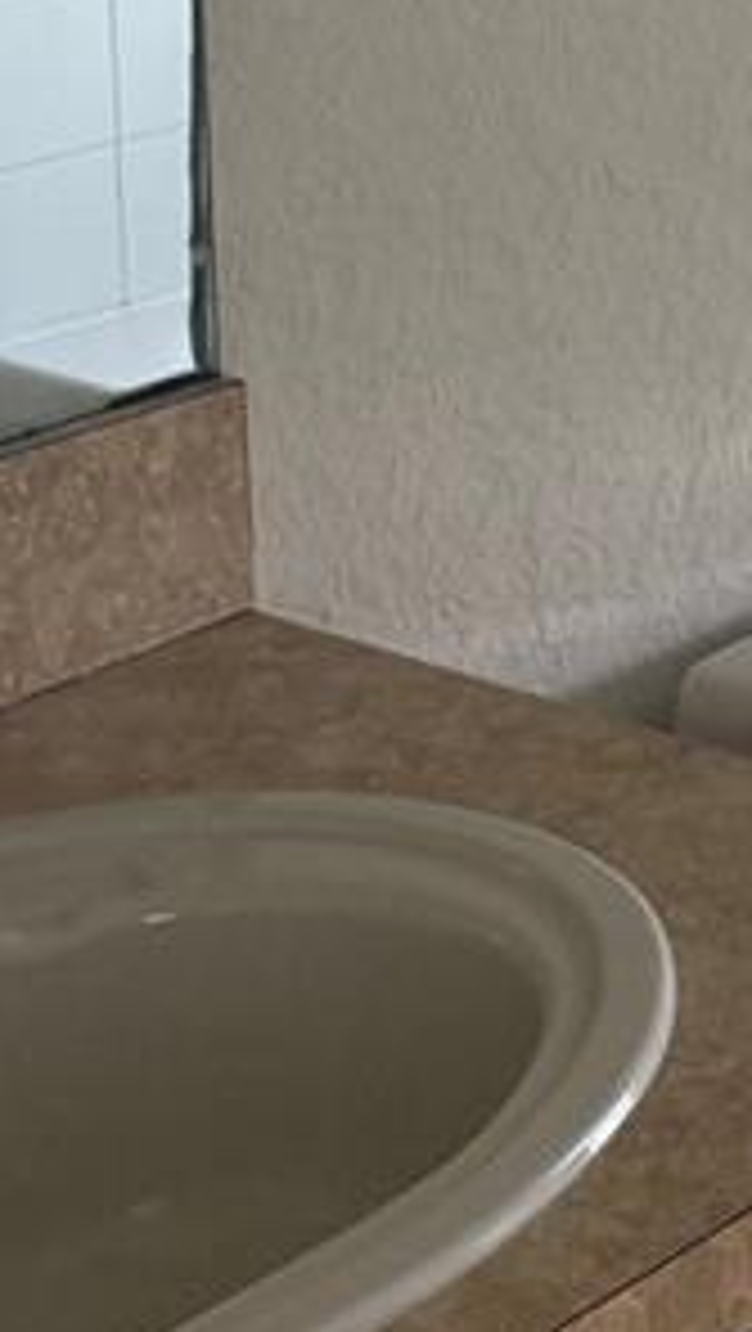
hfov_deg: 10.2
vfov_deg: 18.9
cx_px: 1698
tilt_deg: -8.6
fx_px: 3749
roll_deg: -2.1
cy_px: -342
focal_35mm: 106
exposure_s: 1/78
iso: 200
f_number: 1.78
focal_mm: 6.76
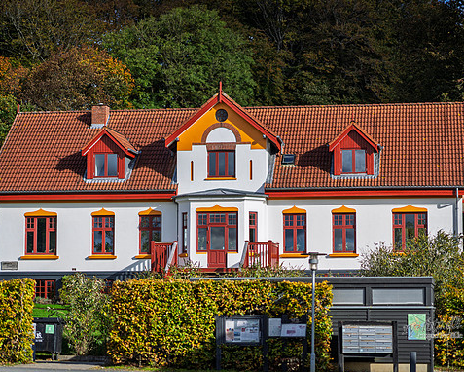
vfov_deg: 15.9
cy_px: 187
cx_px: 246
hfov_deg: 19.7
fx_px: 1333
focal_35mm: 97
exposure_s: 1/4000
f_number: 1.4
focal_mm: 85
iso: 64
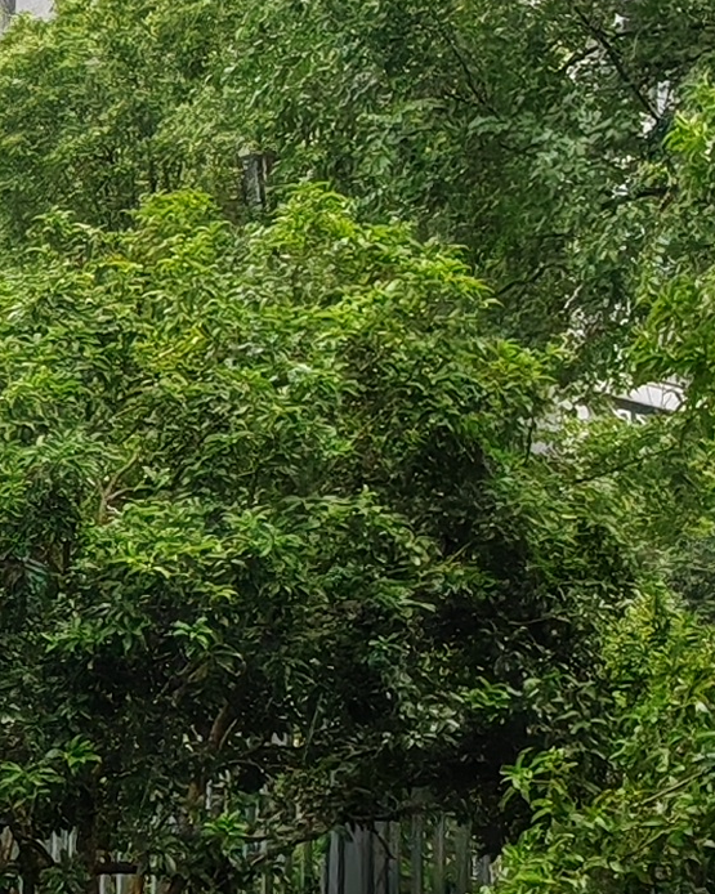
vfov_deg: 21.1
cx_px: -312
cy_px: 661
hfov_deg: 15.9
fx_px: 2381
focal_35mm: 90
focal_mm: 1.96
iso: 50
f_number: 2.2
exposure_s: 1/240
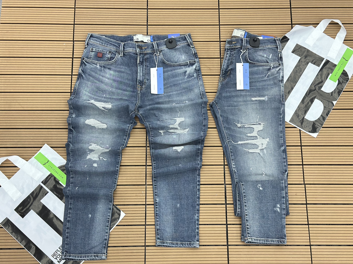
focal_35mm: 48
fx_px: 489
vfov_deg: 30.3
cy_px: 132
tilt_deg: -73.3
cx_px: 176
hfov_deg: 39.7
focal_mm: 6.86
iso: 250
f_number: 1.78
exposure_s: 1/60
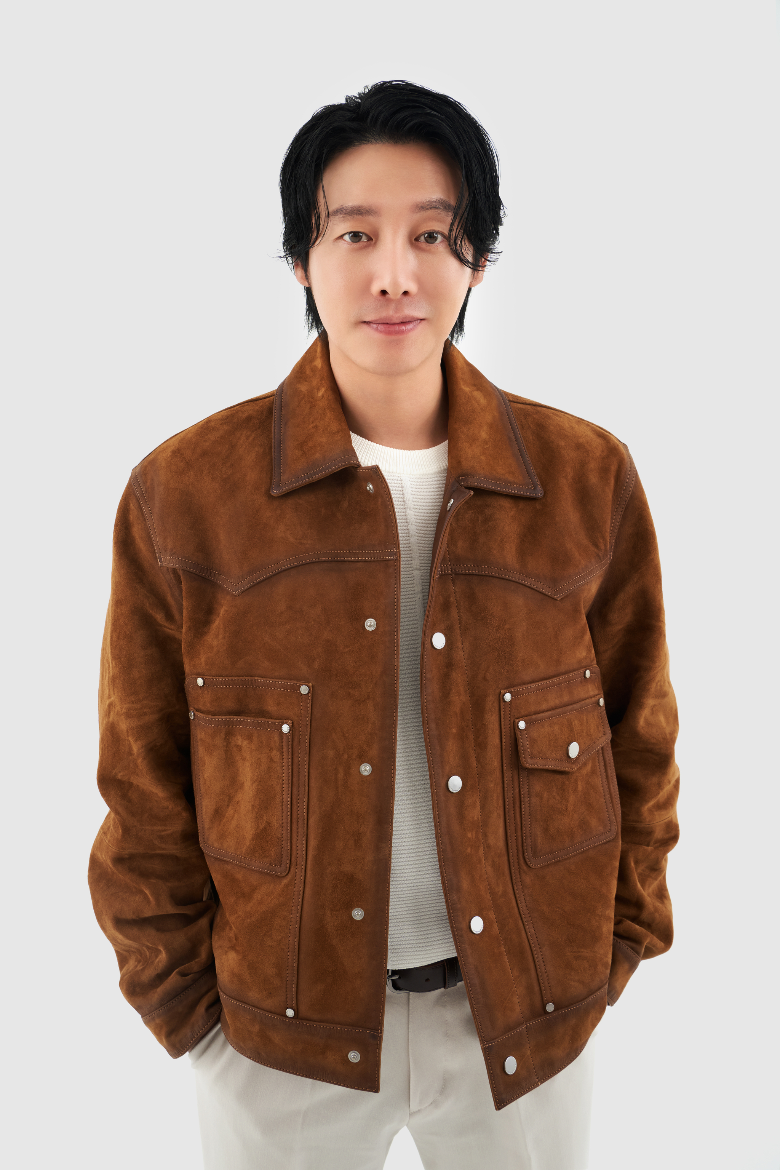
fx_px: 1137
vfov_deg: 54.4
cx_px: 390
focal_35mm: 35
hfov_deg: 37.9
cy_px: 585
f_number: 8
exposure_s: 1/125
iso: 400
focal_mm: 35
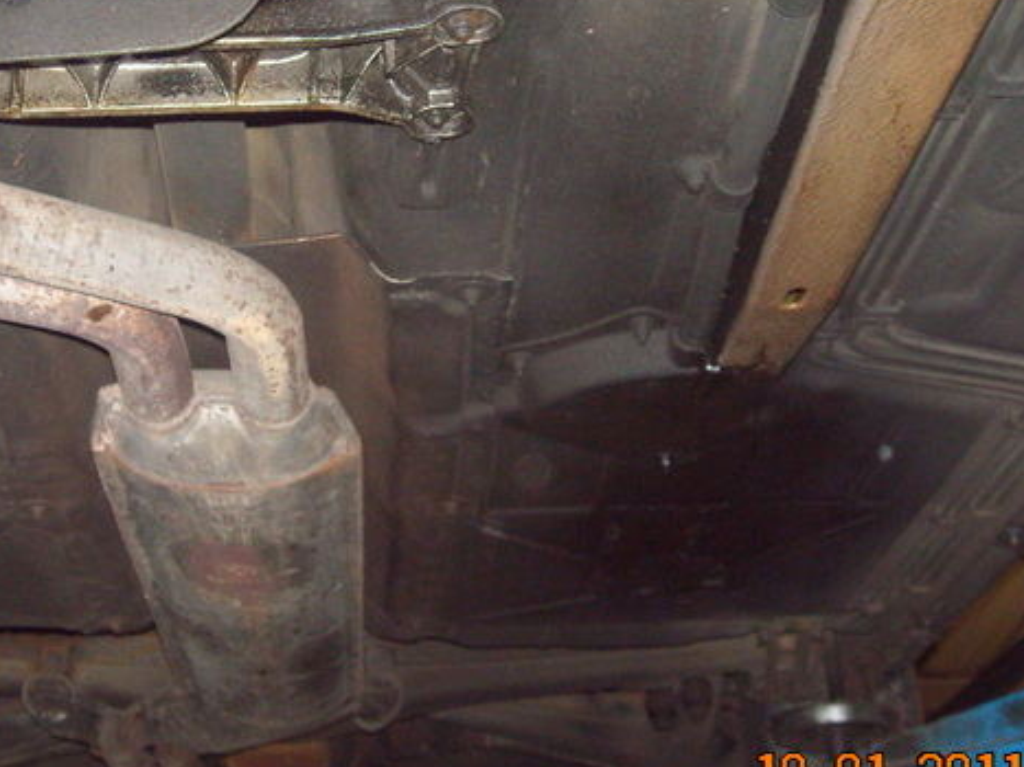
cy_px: 256
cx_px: 224
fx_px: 1774
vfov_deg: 24.3
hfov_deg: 31.5
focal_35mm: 60
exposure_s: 1/60
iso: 400
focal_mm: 5.7
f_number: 2.8
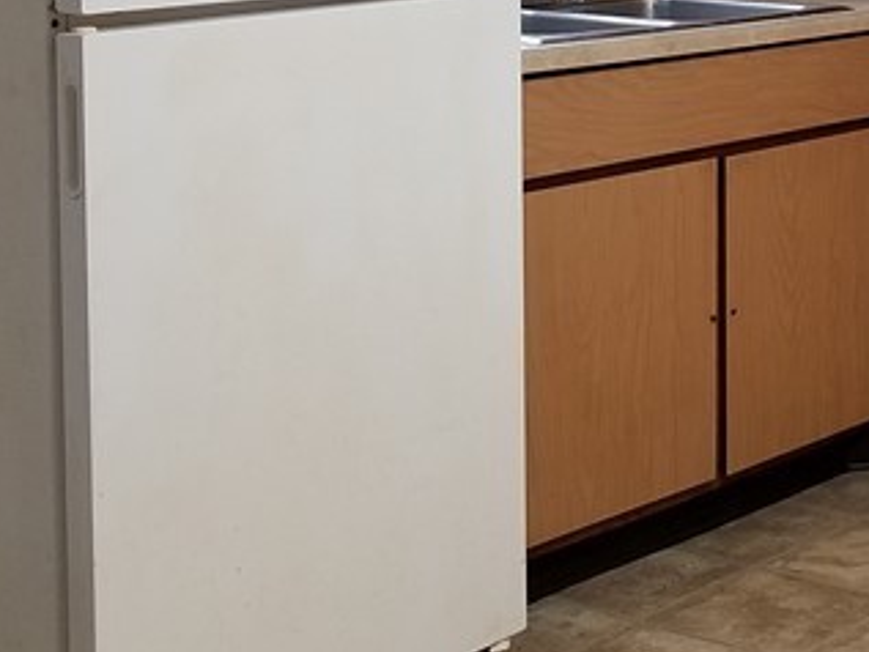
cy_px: -68
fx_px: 2110
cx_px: 1009
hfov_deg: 21.8
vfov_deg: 17.0
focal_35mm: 84
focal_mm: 4.25
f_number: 1.7
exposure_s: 1/24
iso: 250
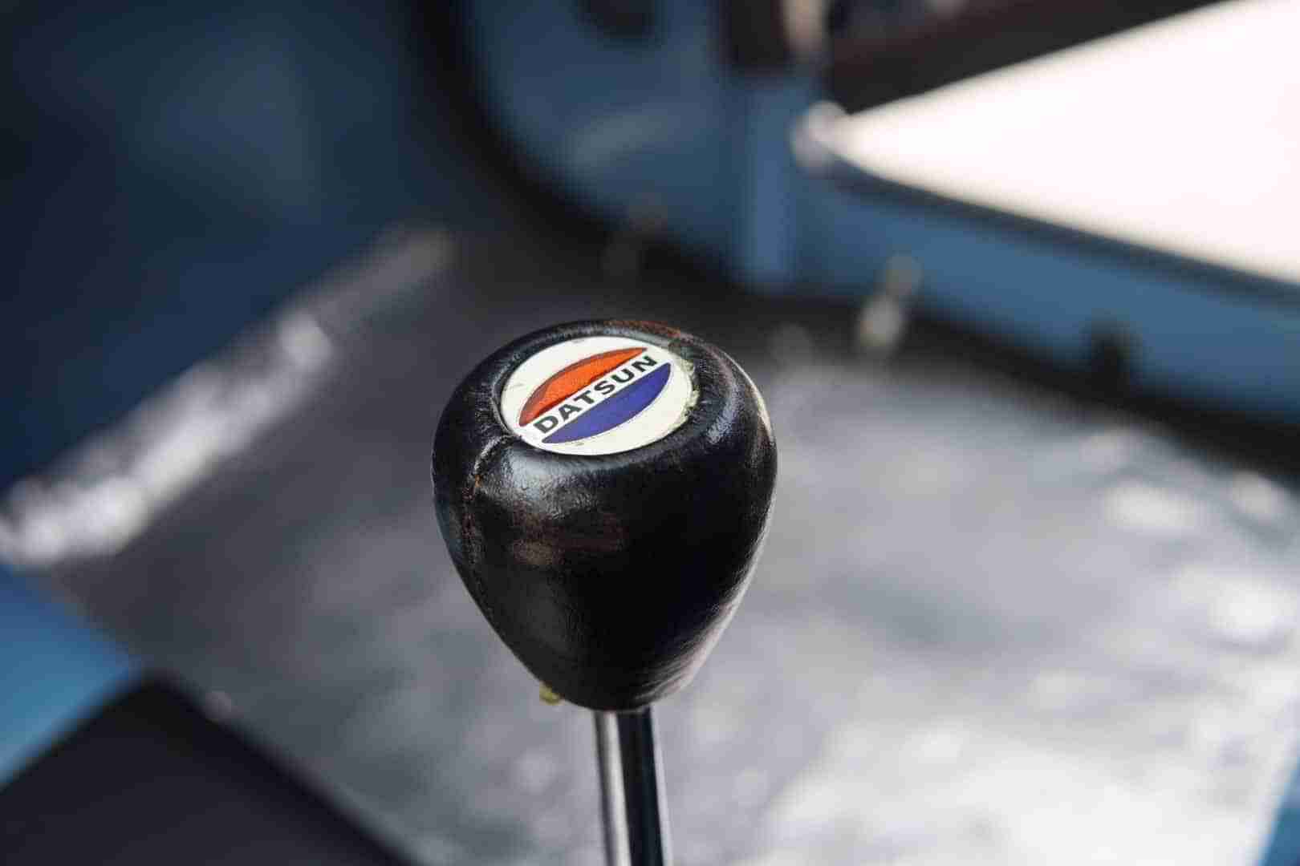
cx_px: 650
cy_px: 433
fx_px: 1625
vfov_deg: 29.9
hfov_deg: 43.6
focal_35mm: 45
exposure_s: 1/60
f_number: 4
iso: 320
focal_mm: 30
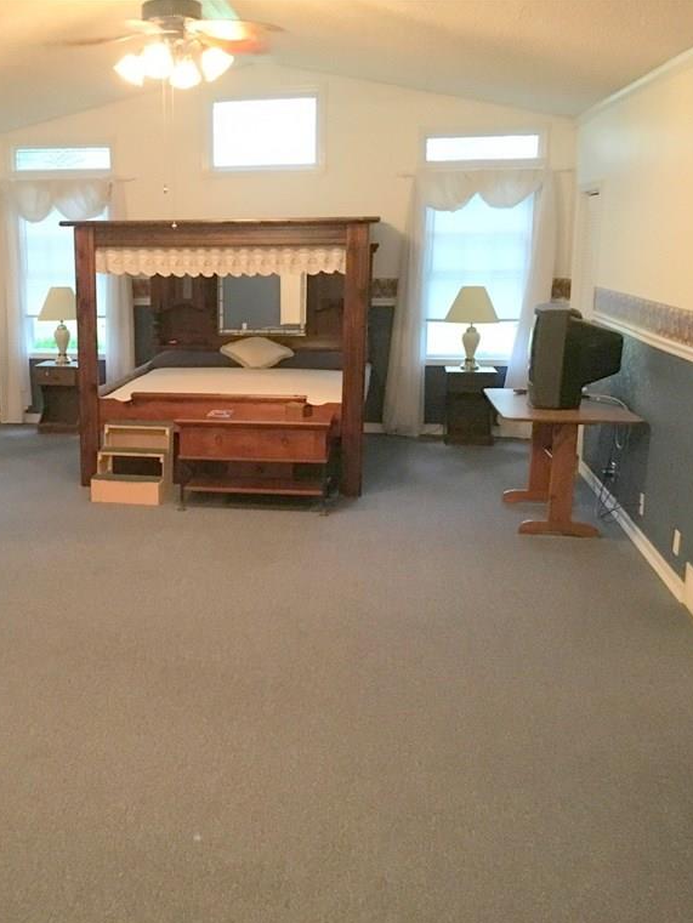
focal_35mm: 39
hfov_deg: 36.1
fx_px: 1041
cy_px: 463
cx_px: 183
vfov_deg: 47.9
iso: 320
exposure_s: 1/15
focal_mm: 4.15
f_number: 2.2
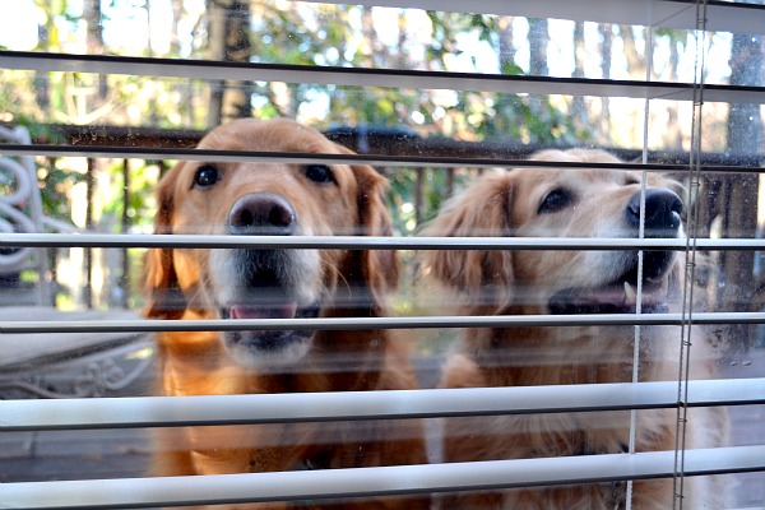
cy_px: 255
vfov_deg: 34.2
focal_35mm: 39
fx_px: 829
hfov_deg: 49.6
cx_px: 382
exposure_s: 1/60
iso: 720
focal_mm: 26
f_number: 4.2
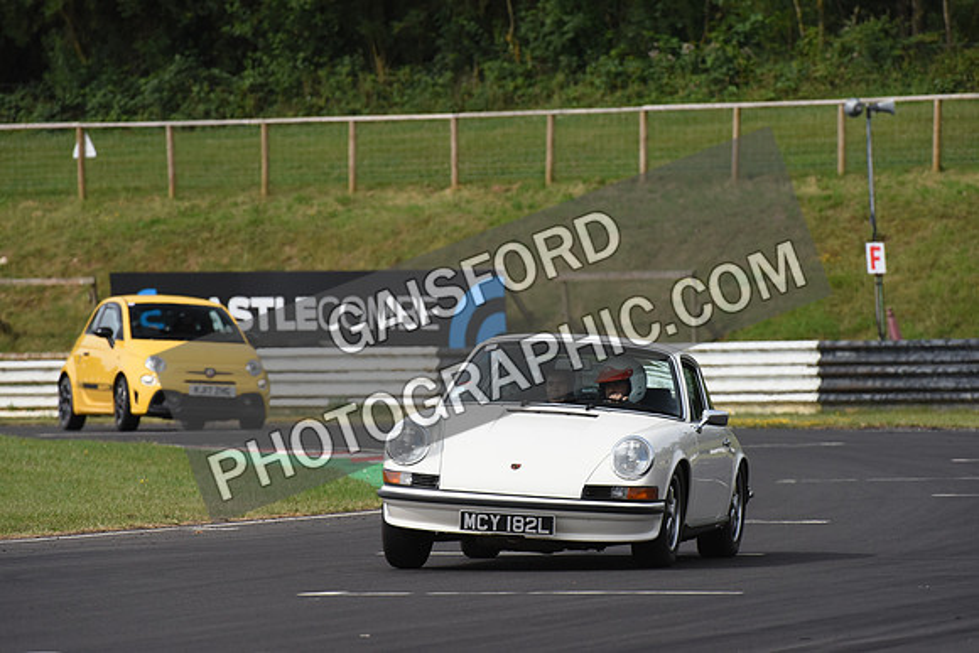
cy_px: 326
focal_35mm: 400
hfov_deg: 5.2
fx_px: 10880
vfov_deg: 3.4
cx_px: 490
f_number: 8
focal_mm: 400
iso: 1250
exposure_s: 1/1000
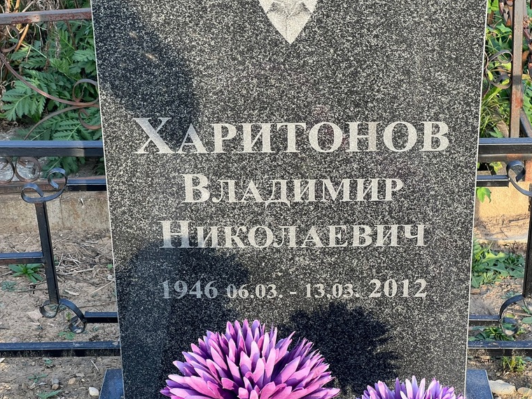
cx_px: 267
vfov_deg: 18.2
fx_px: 1245
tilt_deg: -26.4
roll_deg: +2.1
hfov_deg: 24.1
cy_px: 195
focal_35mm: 81
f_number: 2.8
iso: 40
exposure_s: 1/99
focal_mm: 9
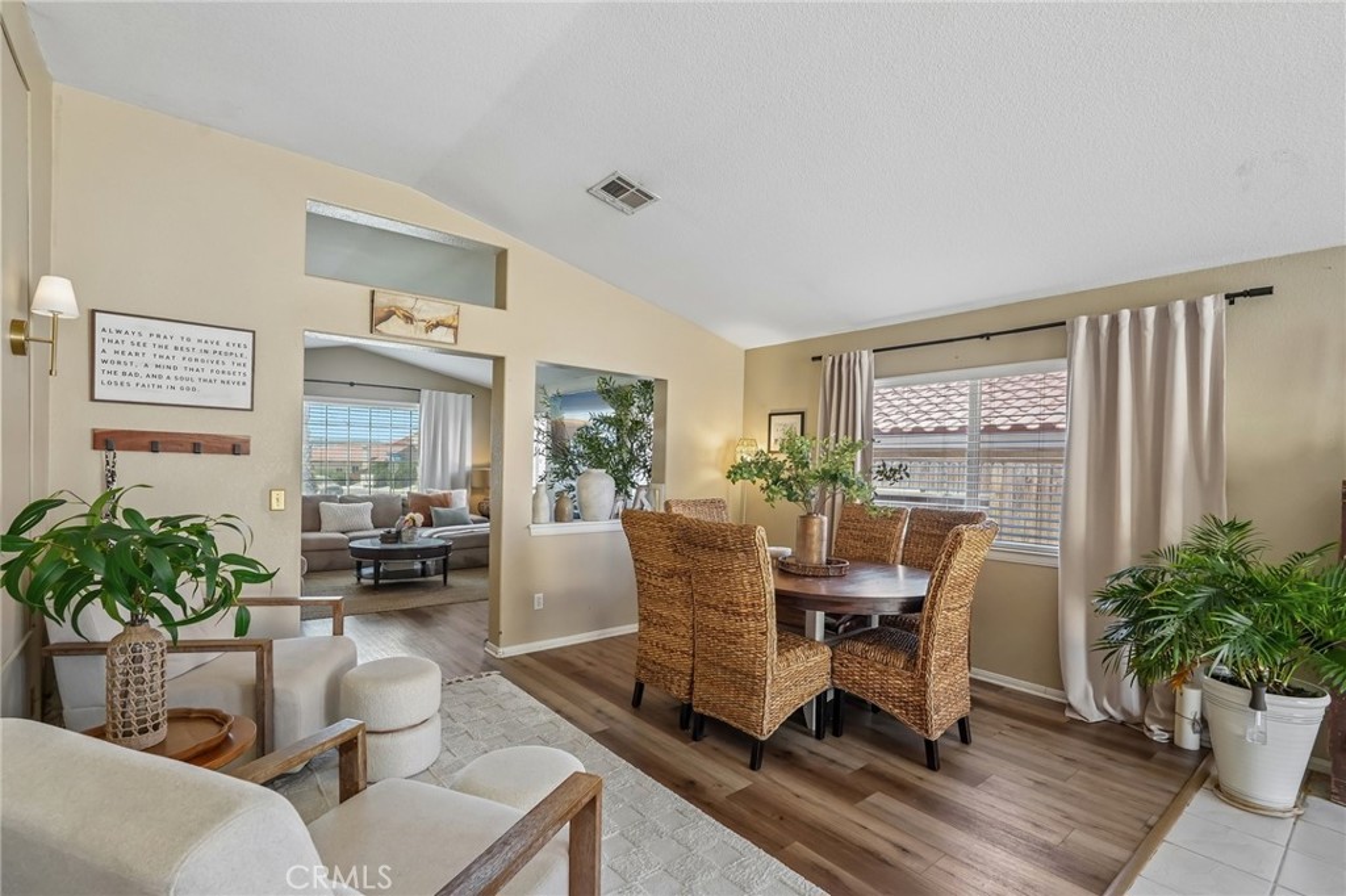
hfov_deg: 96.8
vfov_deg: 73.7
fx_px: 598
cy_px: 448
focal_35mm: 16
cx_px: 673
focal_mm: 16
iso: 800
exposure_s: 1/30
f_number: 8
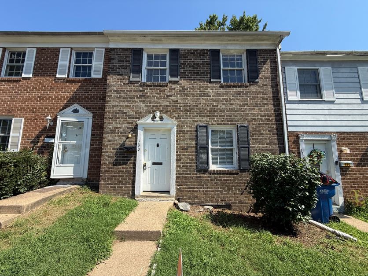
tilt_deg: +7.1
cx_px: 184
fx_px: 149
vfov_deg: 85.7
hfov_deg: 102.1
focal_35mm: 14
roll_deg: -0.7
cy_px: 138
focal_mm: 2.22
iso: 50
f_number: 2.2
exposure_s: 1/1087
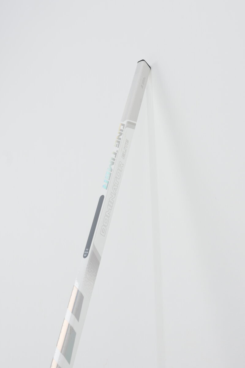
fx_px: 347
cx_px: 122
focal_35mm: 34
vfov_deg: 55.8
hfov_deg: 38.9
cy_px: 184
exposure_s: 1/160
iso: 100
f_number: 6.3
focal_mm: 23
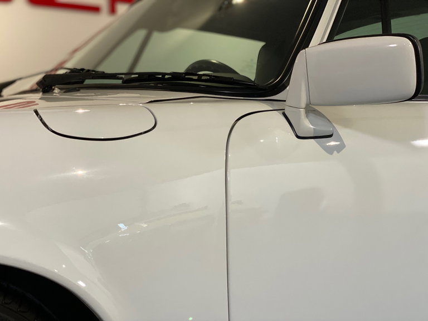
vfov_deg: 28.0
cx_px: 214
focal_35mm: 52
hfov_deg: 36.8
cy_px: 160
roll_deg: +1.0
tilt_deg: -2.6
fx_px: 643
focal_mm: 6
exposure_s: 1/105
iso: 250
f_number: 2
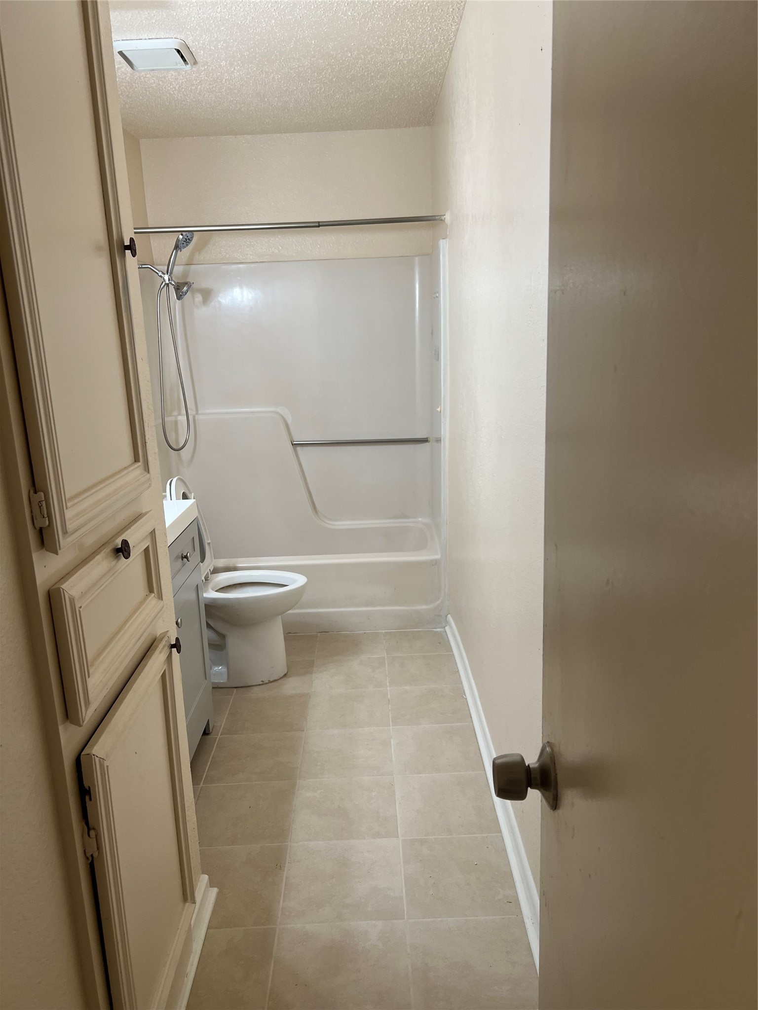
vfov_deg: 67.3
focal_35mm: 26
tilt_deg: -10.7
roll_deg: +3.7
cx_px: 379
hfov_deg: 53.1
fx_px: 759
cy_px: 505
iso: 80
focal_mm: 5.7
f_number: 1.5
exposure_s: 1/60
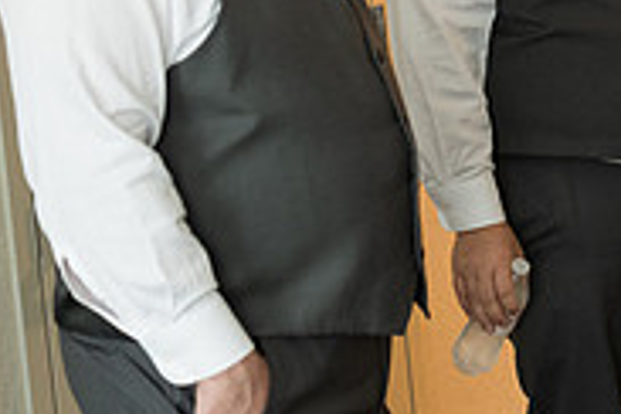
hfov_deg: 14.0
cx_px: 696
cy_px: -93
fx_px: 2467
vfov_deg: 9.5
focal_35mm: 143
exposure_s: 1/125
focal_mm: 45
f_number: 2.8
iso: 1250
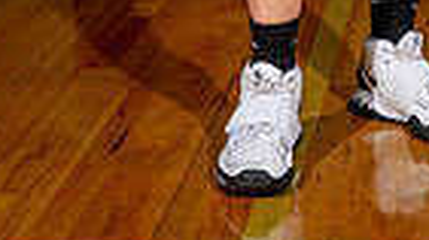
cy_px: -392
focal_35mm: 161
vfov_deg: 7.0
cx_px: 316
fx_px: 1830
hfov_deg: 13.3
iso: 100
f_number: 6.3
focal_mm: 48
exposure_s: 1/250
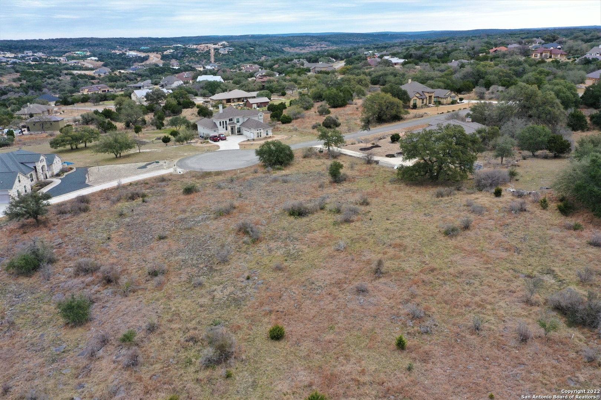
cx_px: 300
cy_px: 200
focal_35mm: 28
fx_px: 467
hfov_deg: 65.5
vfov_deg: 46.4
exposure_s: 1/30
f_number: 5.6
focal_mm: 10.26
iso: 100
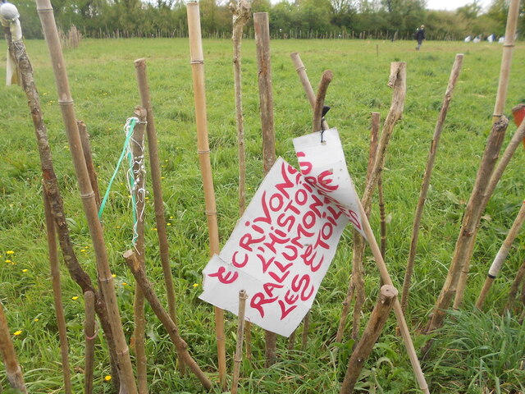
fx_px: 394
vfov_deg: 53.1
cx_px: 262
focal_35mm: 26
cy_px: 197
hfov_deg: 67.3
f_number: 3.2
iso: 80
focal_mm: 4.6
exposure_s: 1/250
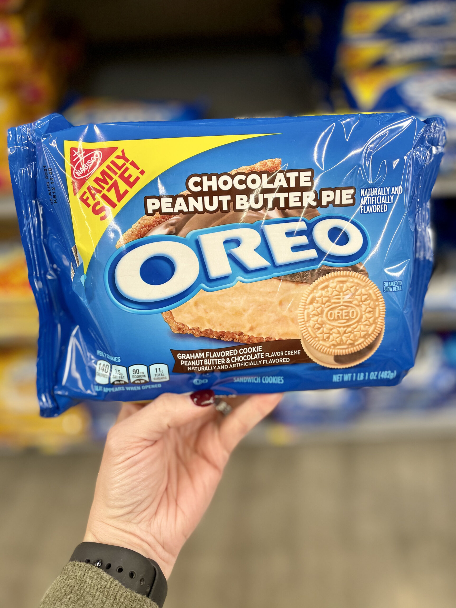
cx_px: 228
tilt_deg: -47.2
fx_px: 457
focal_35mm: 26
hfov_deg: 53.1
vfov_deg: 67.3
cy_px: 304
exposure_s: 1/121
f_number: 1.6
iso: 80
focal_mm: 4.2
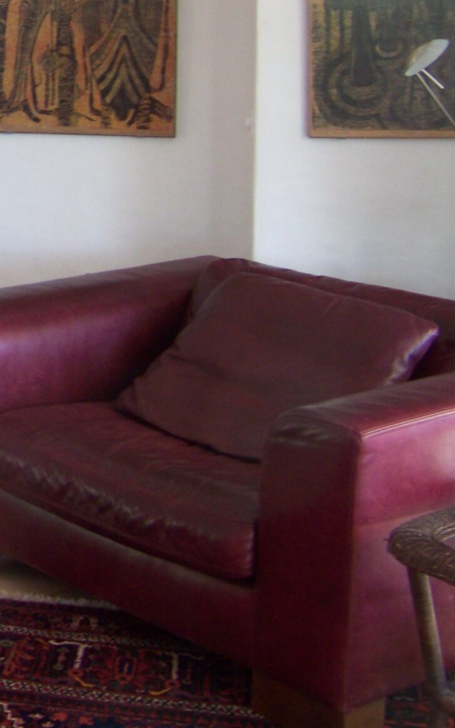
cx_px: -210
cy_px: 137
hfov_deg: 14.6
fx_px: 1666
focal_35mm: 84
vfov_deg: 24.2
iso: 131
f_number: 2.8
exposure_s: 1/30
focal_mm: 5.85
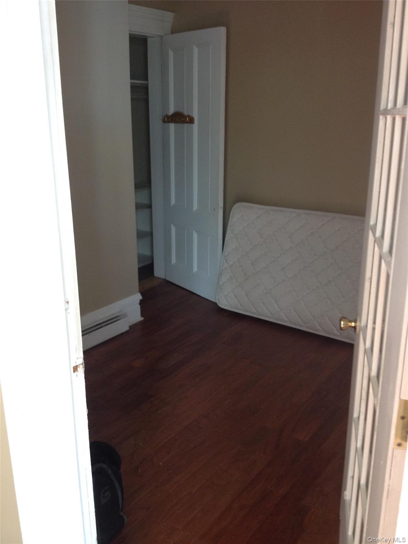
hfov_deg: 40.7
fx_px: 550
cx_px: 204
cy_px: 272
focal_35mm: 35
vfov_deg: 52.6
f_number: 2.4
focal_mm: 4.28
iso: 125
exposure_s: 1/20
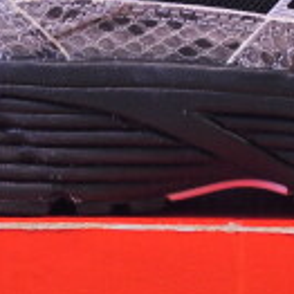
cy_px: -282
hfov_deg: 4.5
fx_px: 3738
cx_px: 339
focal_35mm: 389
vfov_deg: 4.4
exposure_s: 1/320
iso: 250
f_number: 2.5
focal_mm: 50
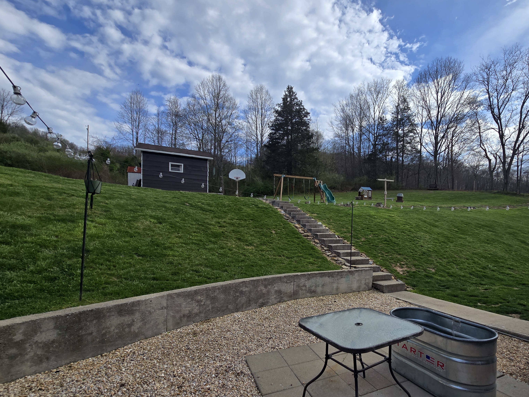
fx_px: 260
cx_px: 324
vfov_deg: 74.0
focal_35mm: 17
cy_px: 236
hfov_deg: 89.5
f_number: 2.2
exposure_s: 1/2163
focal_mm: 2.2
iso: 50
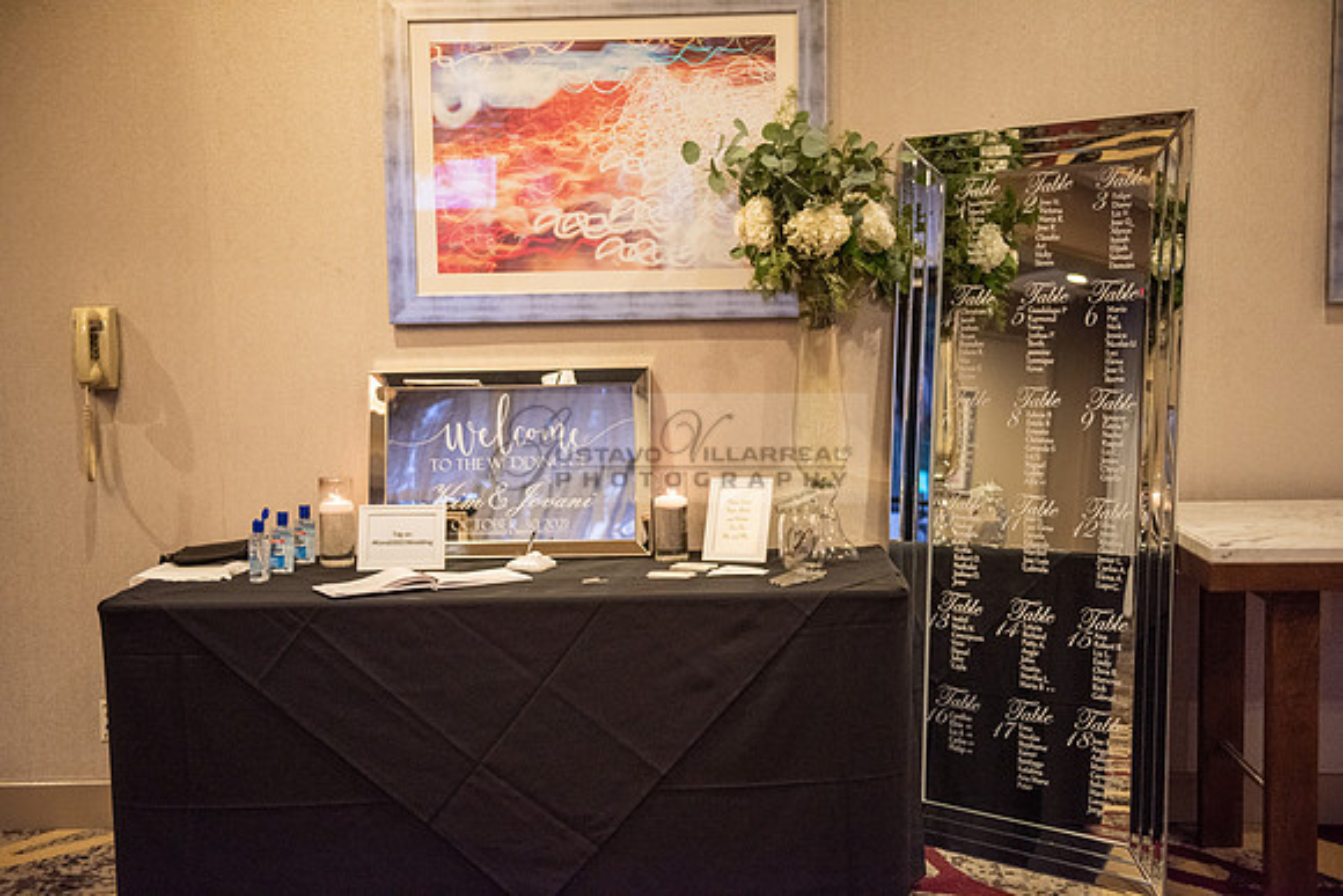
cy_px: 448
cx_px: 672
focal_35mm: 42
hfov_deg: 46.4
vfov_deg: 31.9
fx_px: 1567
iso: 1600
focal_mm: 42
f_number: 2.8
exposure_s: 1/125
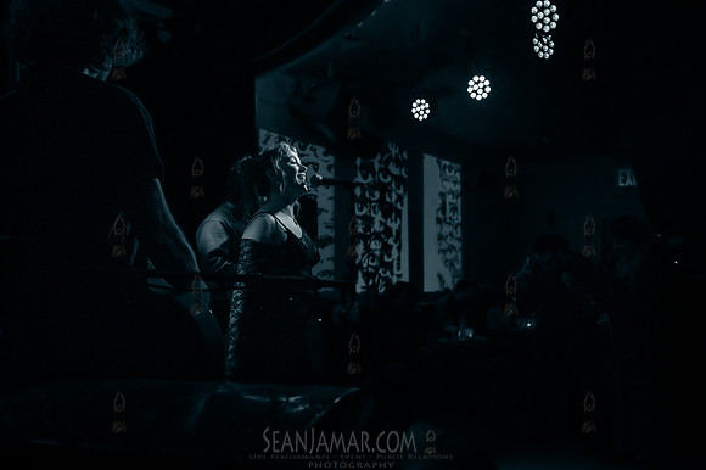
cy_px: 242
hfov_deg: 59.3
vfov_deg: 41.6
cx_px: 397
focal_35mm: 32
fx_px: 618
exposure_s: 1/400
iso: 10000
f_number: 4
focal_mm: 26
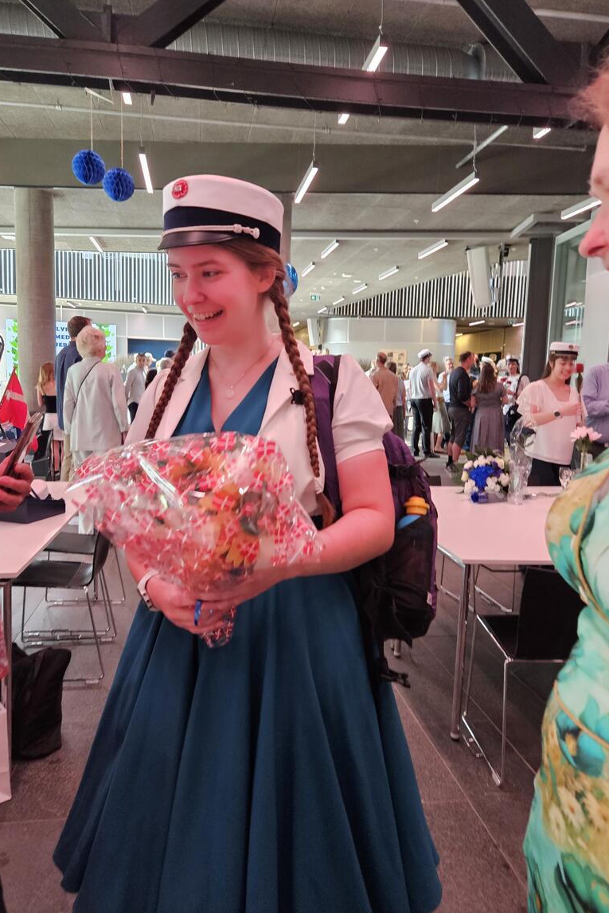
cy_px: 456
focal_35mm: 24
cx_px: 295
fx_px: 609
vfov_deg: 73.7
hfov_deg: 53.1
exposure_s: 1/100
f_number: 1.8
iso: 400
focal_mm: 5.4
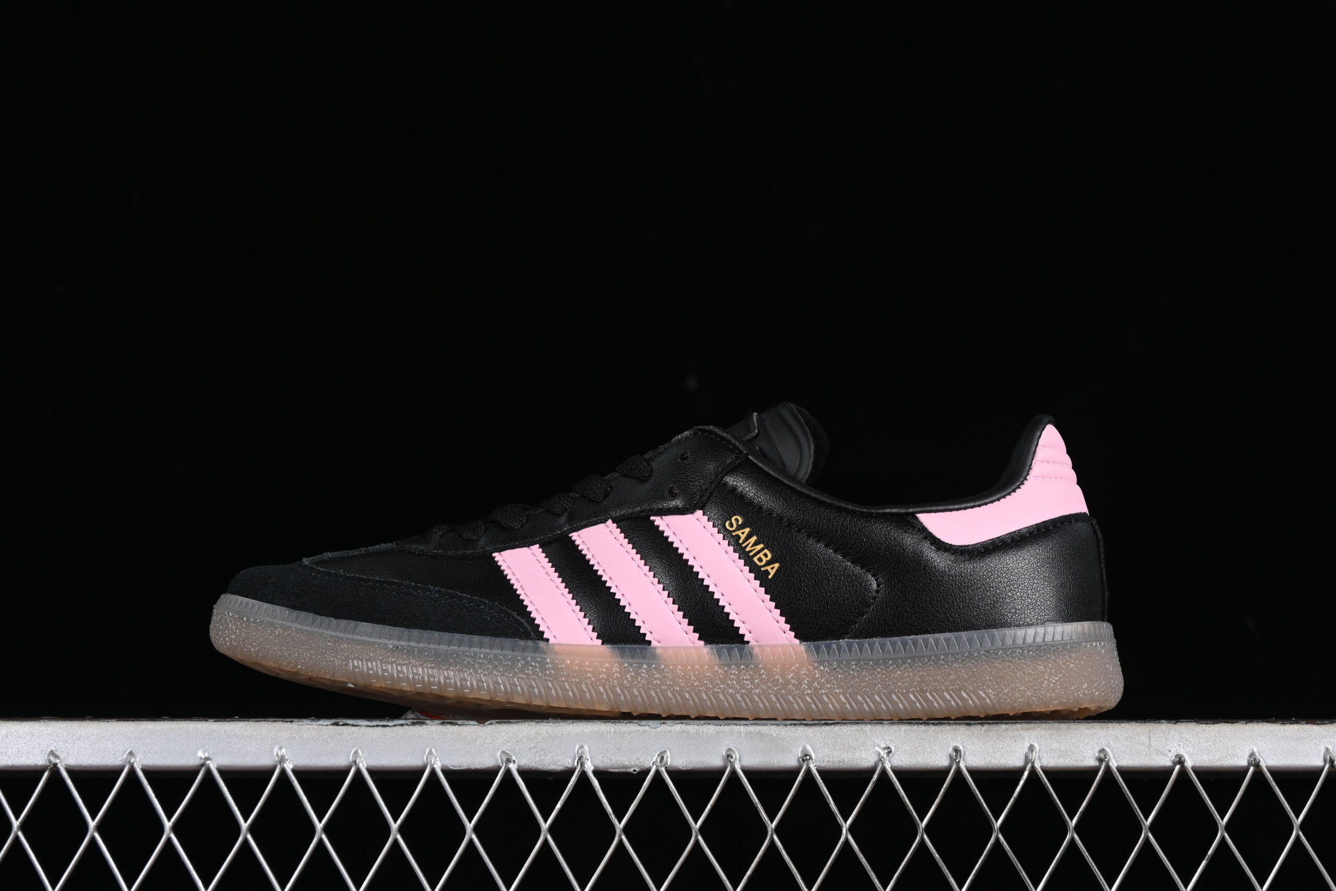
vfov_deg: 18.2
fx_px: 2783
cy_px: 446
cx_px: 668
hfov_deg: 27.0
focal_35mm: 75
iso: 160
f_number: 6.3
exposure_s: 1/60
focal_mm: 50
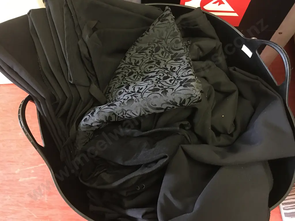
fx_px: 247
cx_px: 148
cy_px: 110
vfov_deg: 48.2
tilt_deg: -63.7
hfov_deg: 61.7
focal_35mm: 29
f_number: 2.2
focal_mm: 4.15
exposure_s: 1/4
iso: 125
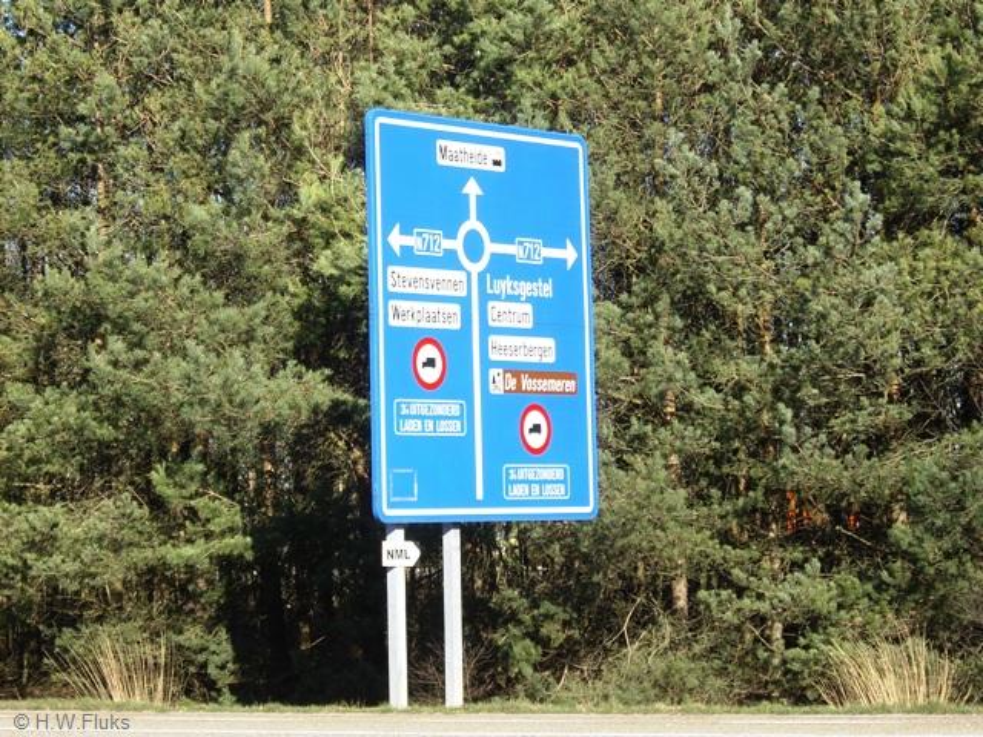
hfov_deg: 21.3
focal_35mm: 92
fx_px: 2613
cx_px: 492
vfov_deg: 16.1
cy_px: 368
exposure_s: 1/200
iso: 64
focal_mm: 19.4
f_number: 4.8
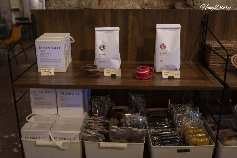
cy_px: 79
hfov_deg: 49.5
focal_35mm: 39
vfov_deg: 34.2
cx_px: 118
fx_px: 257
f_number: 5
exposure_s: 1/160
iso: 10000
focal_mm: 39
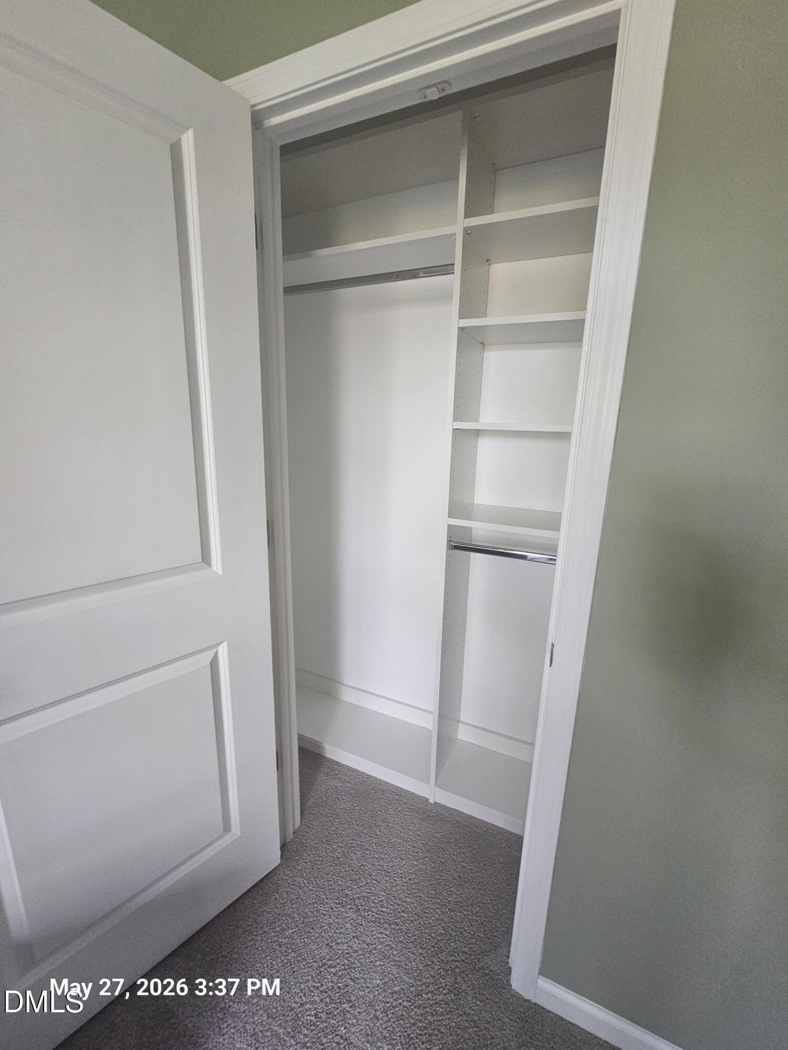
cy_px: 525
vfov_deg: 106.2
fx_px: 395
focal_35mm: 13
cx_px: 394
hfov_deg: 89.9
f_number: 2.2
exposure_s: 1/60
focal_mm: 2.2
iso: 250
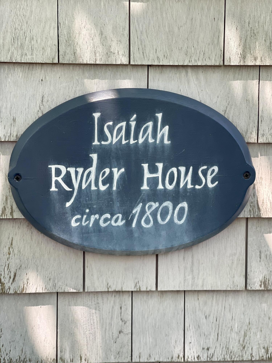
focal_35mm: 64
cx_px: 136
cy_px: 182
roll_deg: -2.0
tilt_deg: -8.3
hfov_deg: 22.9
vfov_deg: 30.3
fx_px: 671
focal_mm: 7.5
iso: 50
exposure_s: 1/121
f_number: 2.2
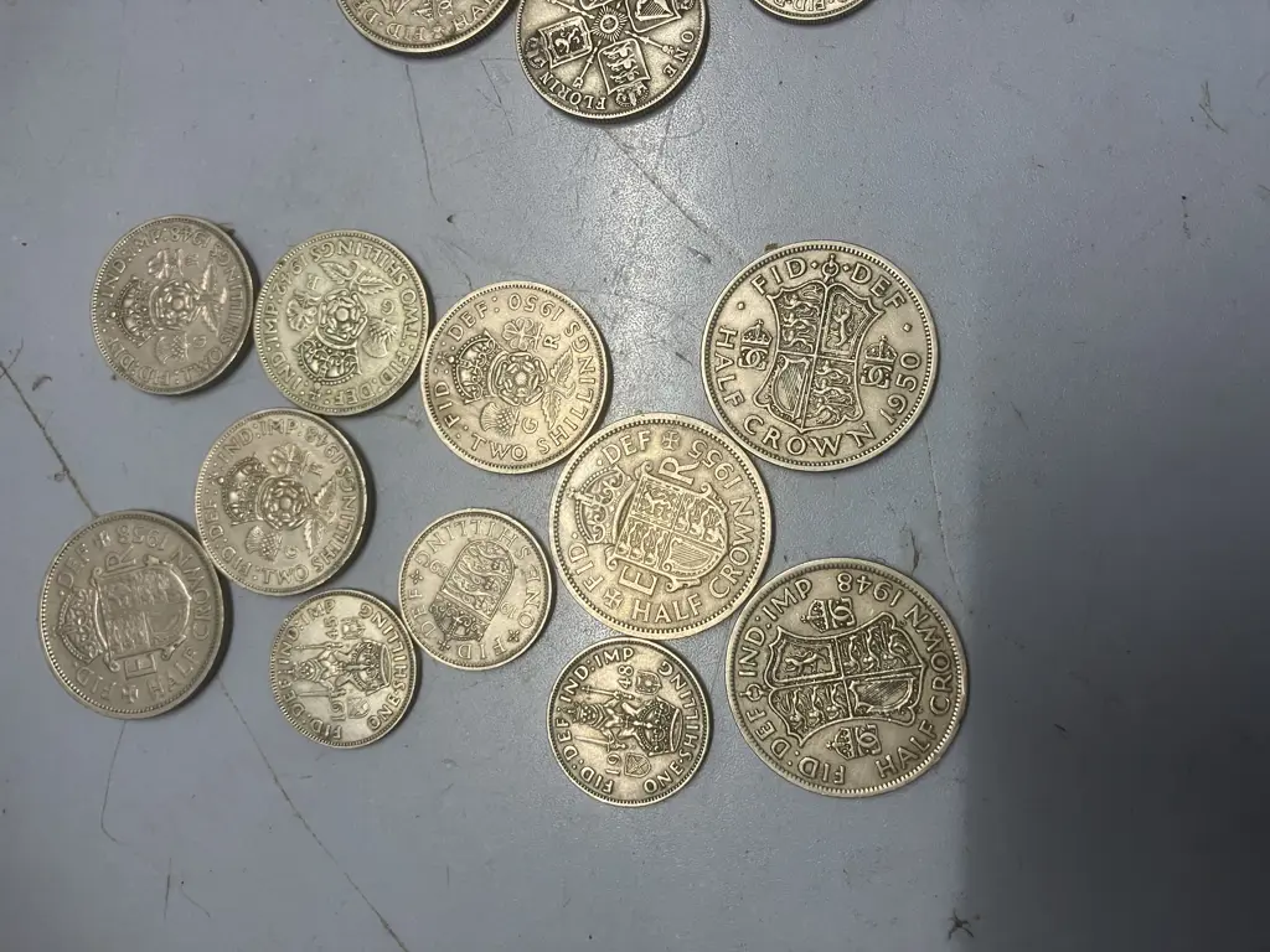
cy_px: 476
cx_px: 635
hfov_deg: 63.4
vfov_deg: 49.7
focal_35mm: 28
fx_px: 1027
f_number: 1.8
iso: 64
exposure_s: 1/50
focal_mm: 3.99
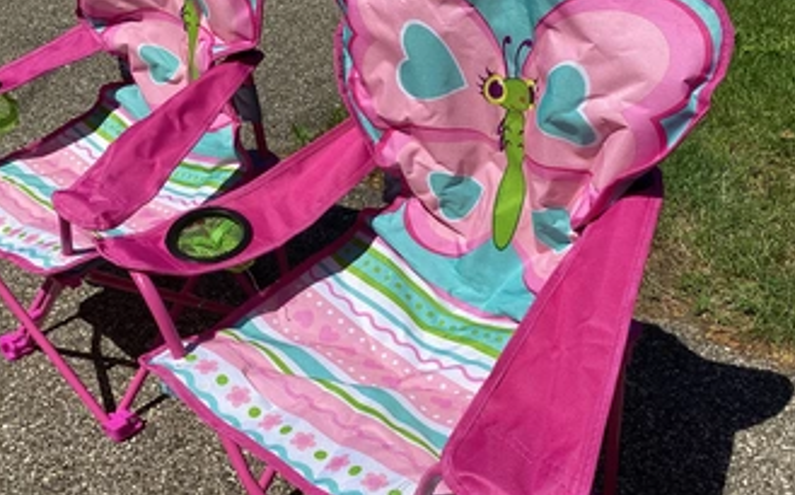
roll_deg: +2.5
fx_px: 866
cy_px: 273
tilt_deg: -38.0
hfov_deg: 49.3
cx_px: 430
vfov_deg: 31.9
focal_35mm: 40
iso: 25
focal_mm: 3.3
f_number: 2.4
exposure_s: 1/3021
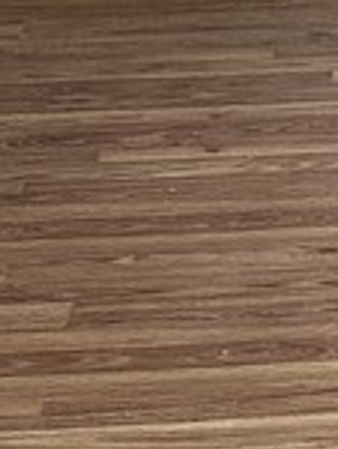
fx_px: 2298
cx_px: 712
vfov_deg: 10.6
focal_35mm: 177
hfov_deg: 8.0
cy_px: -320
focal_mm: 4.25
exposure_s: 1/60
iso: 125
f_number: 1.8
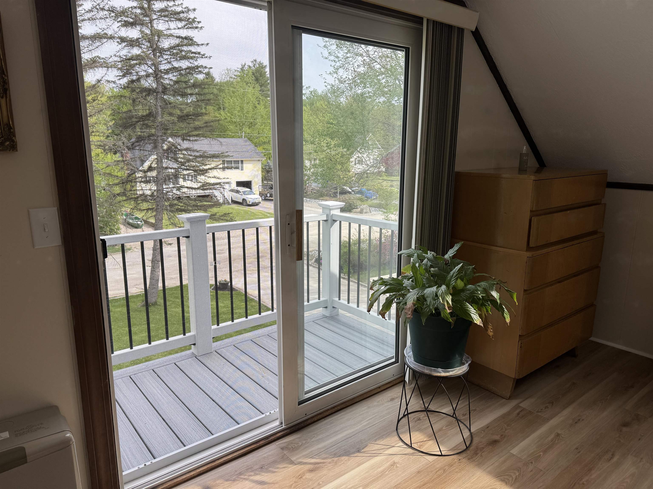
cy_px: 244
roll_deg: +0.1
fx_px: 453
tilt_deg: -11.7
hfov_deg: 71.6
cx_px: 326
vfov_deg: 56.8
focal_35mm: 24
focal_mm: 6.76
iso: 80
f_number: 1.78
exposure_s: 1/995
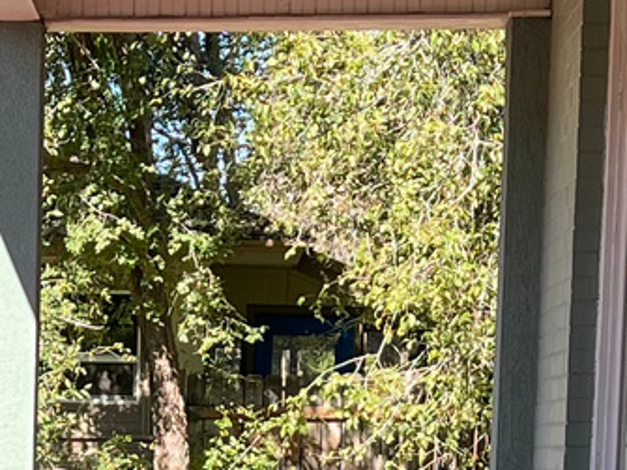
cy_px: 727
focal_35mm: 159
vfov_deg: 9.1
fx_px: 2879
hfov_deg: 12.3
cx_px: 71
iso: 50
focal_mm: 5.7
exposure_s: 1/820
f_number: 1.5
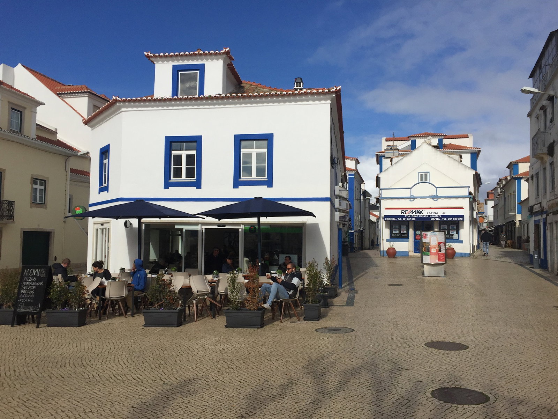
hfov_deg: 61.7
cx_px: 279
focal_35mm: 29
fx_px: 467
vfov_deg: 48.2
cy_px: 210
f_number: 2.2
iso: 32
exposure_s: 1/5650
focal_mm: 4.15
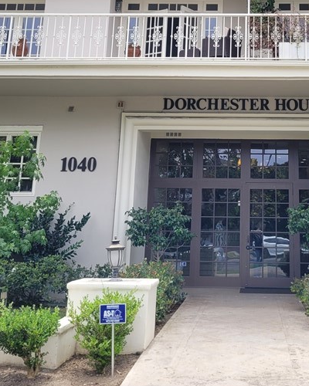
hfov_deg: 28.7
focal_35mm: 52
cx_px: 233
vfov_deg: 34.6
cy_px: 64
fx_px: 594
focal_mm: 5.4
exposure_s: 1/907
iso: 40
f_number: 1.8
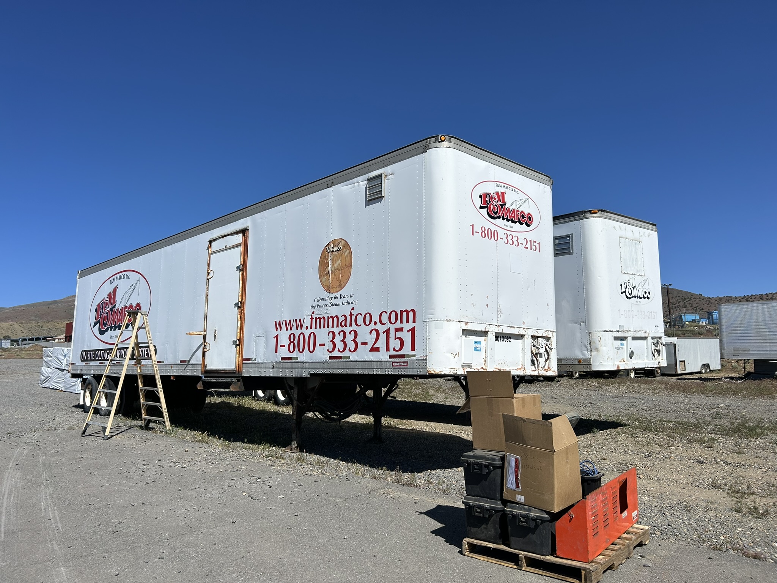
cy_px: 292
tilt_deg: +8.2
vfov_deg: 53.1
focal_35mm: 26
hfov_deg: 67.3
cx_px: 388
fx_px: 584
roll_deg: +1.2
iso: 50
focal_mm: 5.7
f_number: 1.5
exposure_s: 1/9434
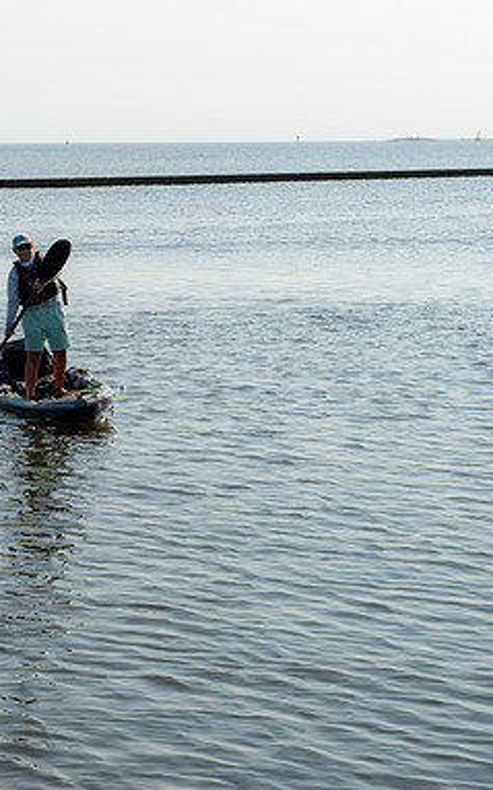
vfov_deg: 19.3
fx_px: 2324
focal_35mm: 108
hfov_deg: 12.1
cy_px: 394
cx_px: 113
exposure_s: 1/320
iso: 250
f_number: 11
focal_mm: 70
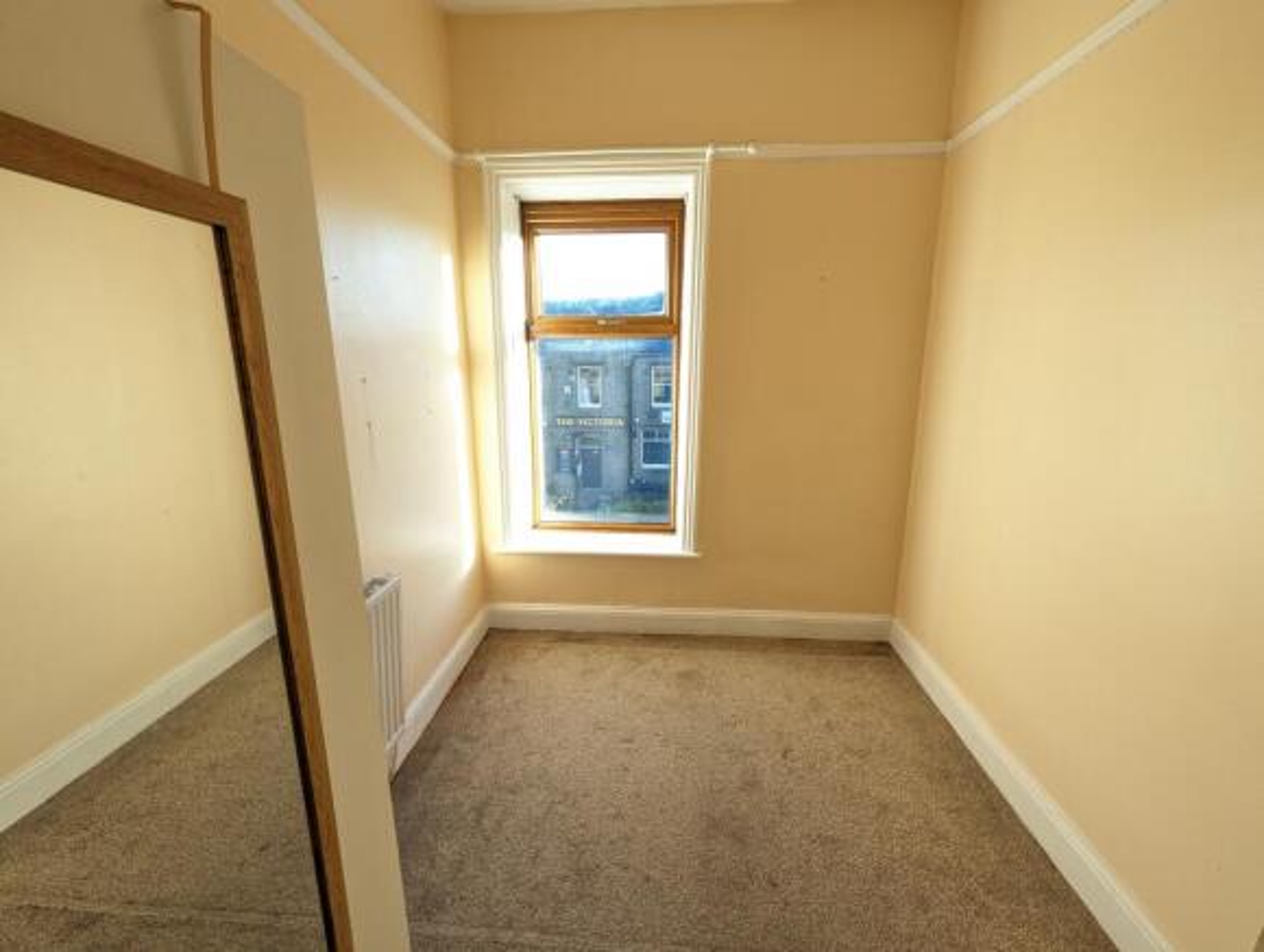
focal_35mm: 13
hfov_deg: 106.1
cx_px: 632
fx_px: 475
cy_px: 476
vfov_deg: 90.1
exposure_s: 1/100
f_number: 2.2
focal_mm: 1.95
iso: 89
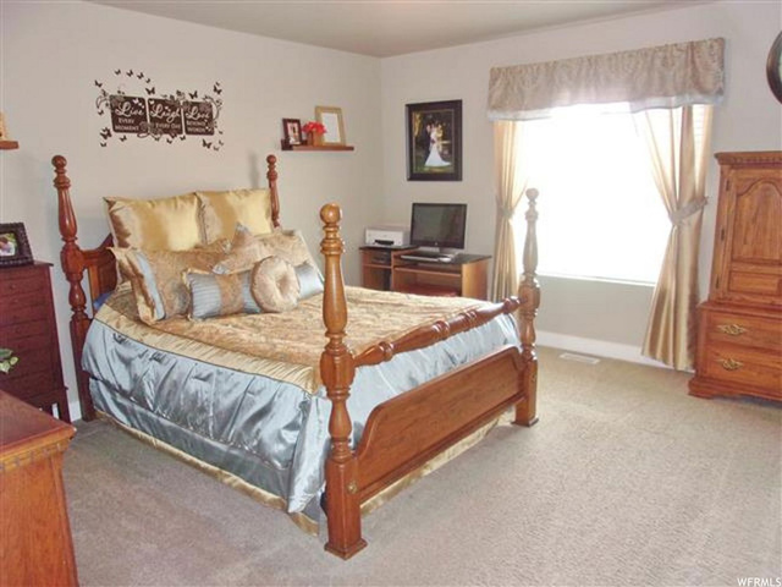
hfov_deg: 65.3
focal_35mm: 27
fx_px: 610
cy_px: 294
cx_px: 391
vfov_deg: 51.4
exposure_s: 1/34
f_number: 3
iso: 200
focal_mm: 4.9
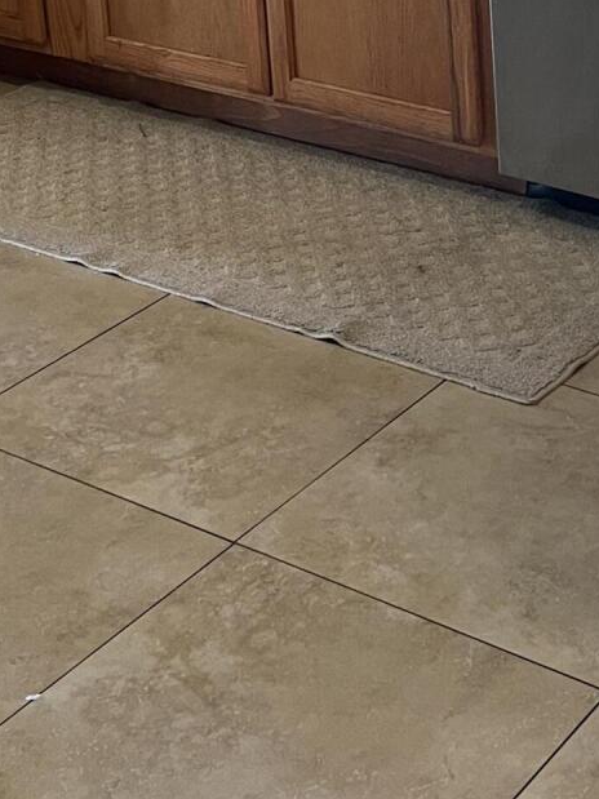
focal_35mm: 84
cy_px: -201
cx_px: 467
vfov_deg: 21.4
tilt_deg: -12.2
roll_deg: +2.5
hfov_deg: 17.4
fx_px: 1939
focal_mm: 5.7
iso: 160
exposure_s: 1/60
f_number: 1.5
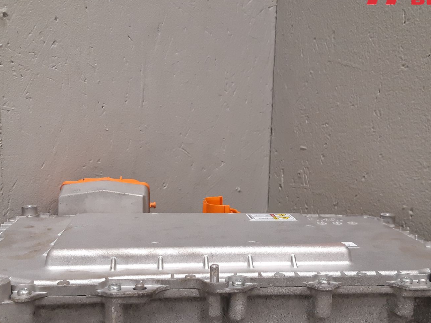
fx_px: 510
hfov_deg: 45.7
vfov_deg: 34.9
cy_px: 203
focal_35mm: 41
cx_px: 231
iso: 160
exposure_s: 1/50
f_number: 1.7
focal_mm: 3.93
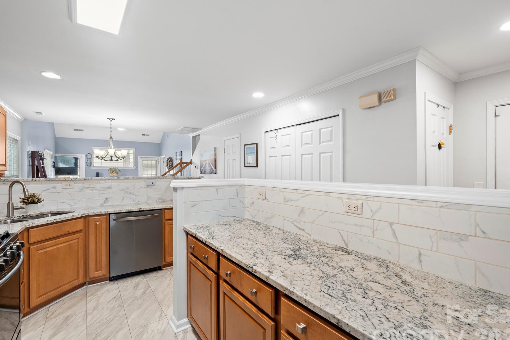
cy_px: 176
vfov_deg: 70.4
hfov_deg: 93.3
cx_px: 261
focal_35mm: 17
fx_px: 241
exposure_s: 1/6
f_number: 8
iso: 640
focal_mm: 16
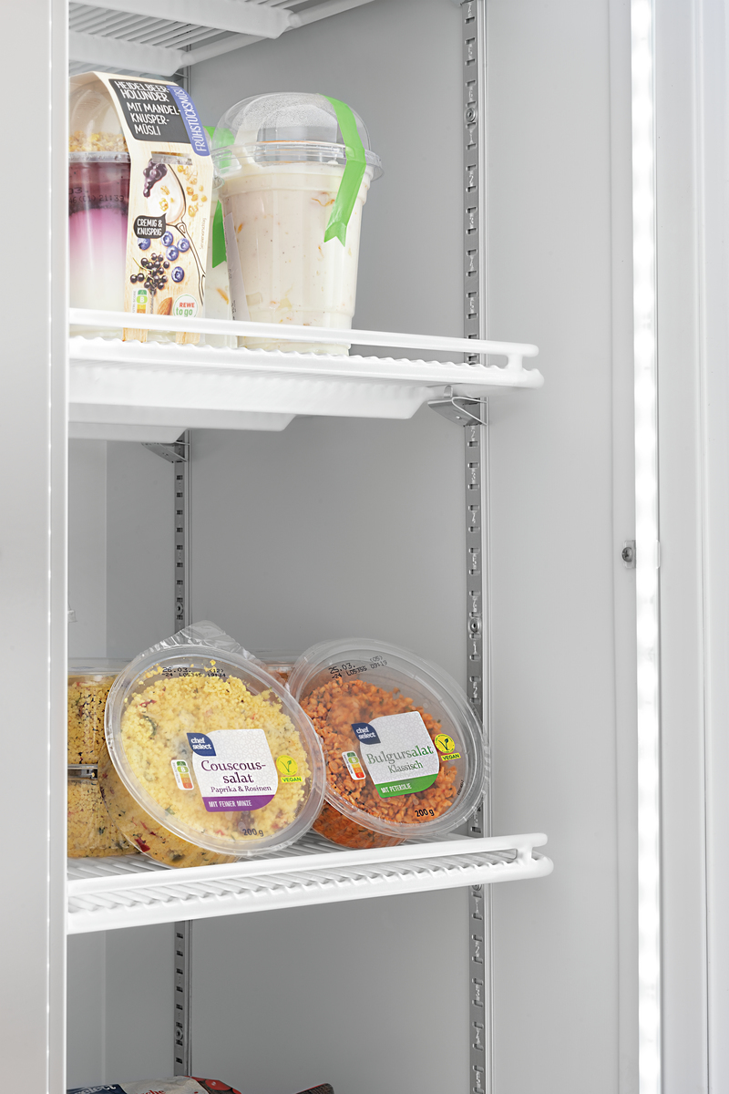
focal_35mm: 66
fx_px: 2005
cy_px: 547
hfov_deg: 20.6
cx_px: 364
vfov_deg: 30.5
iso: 64
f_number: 20
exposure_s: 4
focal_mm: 66
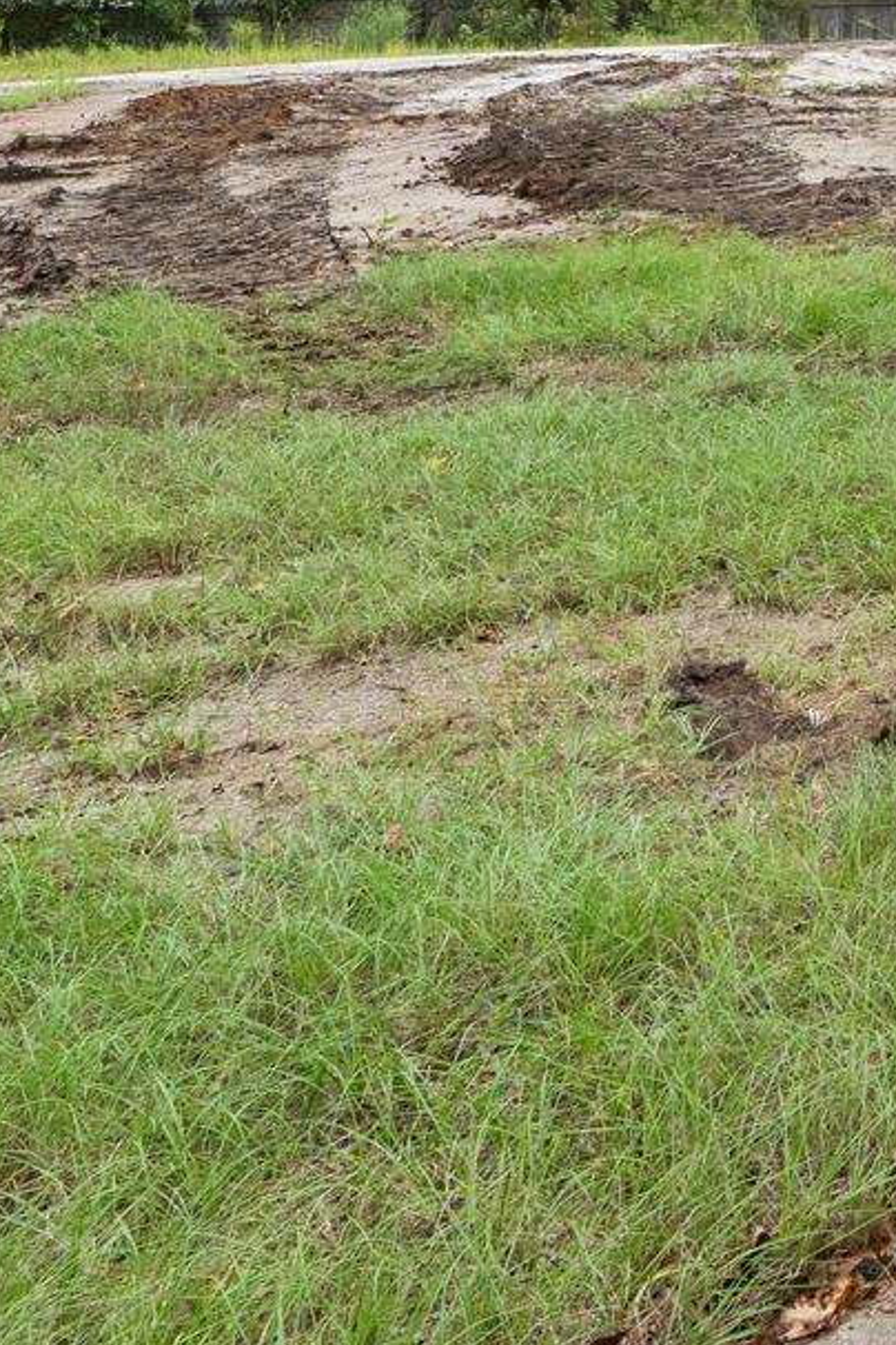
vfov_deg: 27.6
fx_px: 2464
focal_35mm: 66
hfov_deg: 16.4
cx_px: 1723
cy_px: -179
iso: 640
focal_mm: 16
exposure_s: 1/250
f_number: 8
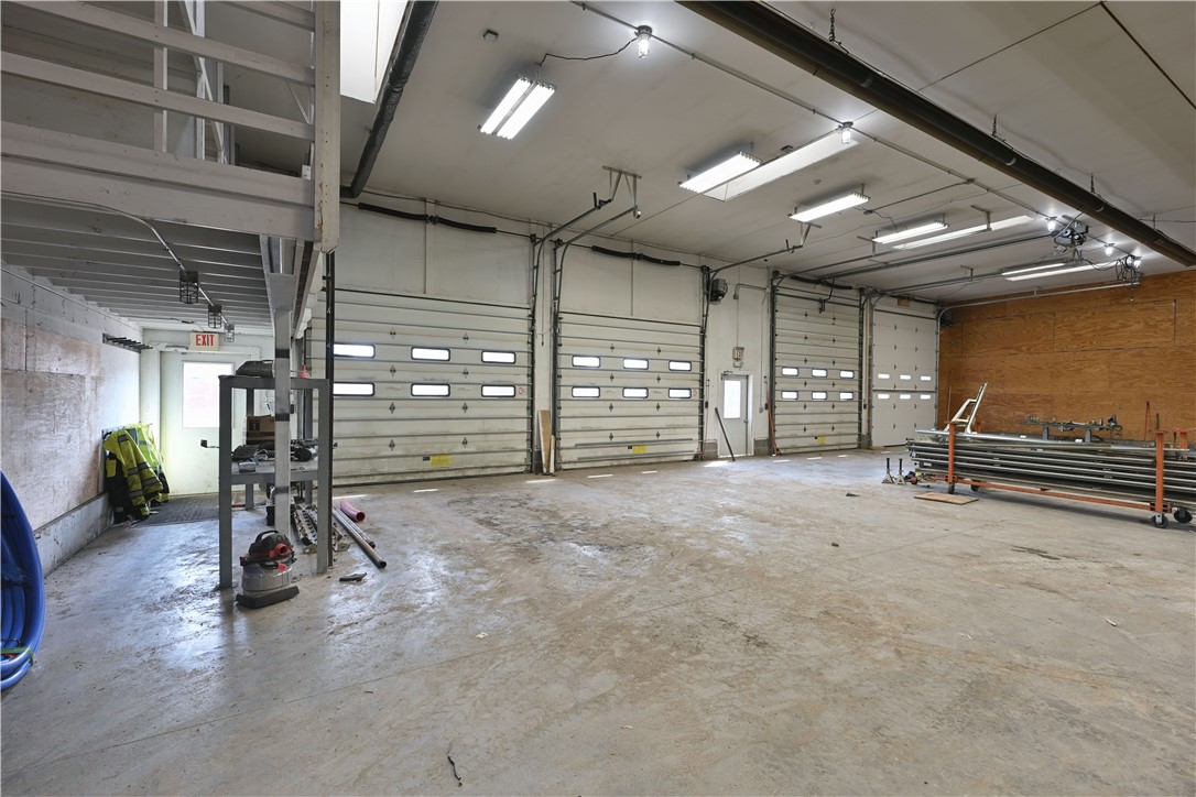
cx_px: 598
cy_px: 398
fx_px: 515
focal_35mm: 16
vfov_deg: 75.5
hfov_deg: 98.5
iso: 250
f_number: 5.6
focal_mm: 15.5
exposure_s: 1/30
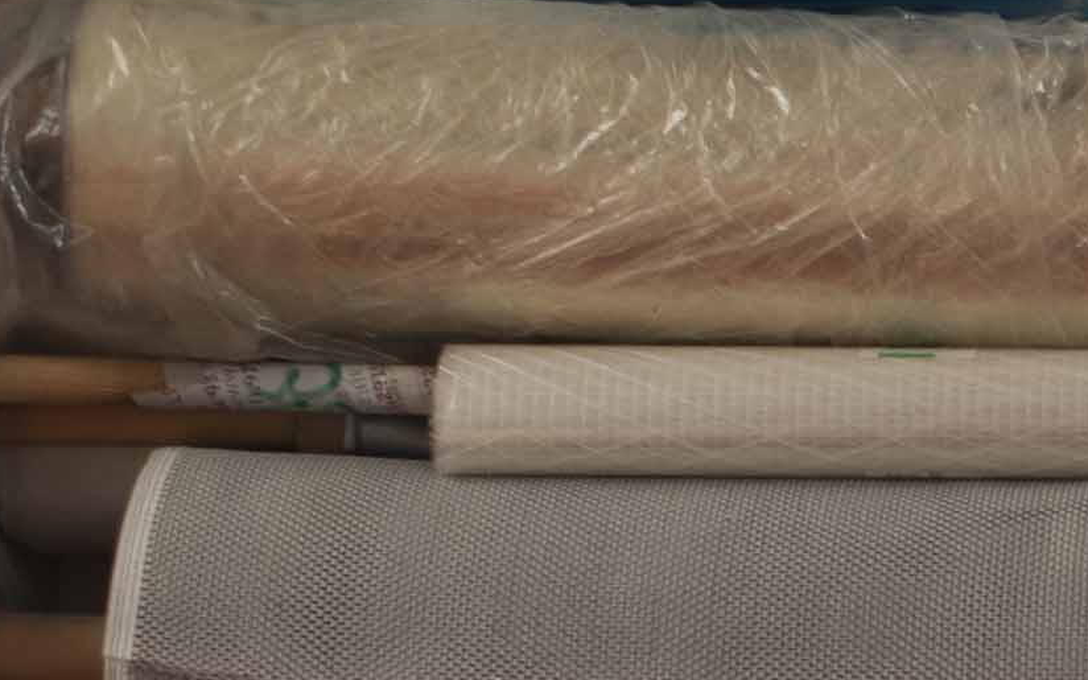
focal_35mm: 263
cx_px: 2140
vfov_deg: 4.9
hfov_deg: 7.7
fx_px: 7798
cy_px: 1303
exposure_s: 1/100
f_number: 2.2
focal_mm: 50
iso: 200
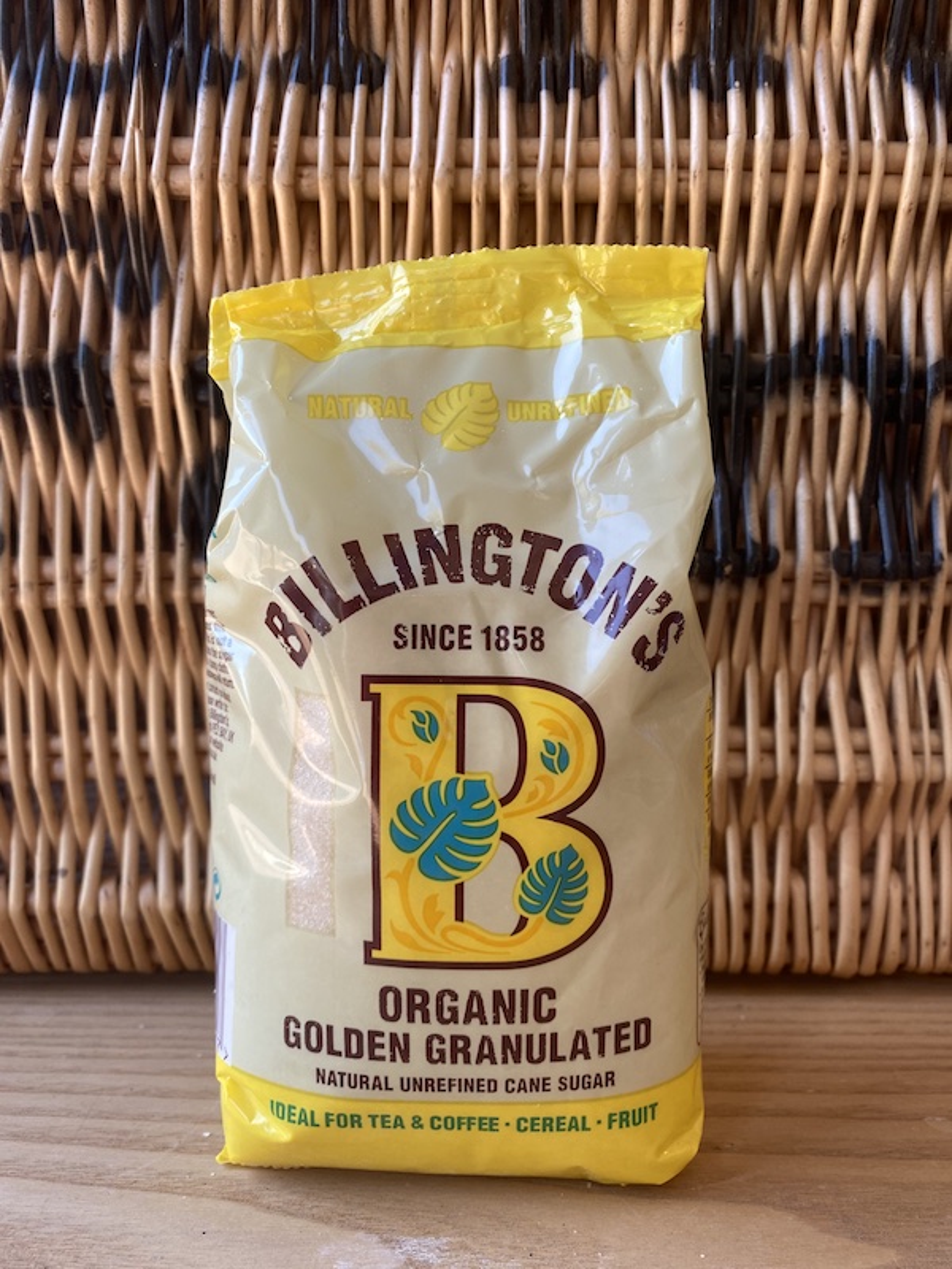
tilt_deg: -7.0
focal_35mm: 26
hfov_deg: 53.1
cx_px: 476
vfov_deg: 67.3
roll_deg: +1.0
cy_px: 634
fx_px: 953
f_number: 1.8
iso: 64
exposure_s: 1/121
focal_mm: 4.25
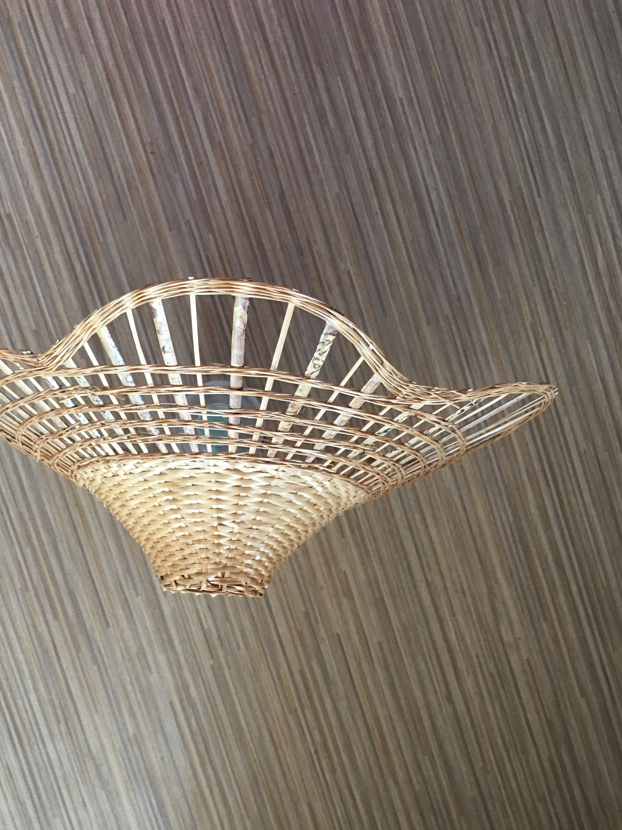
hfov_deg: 40.5
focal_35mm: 35
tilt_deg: -86.0
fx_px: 838
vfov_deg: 52.3
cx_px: 253
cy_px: 489
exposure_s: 1/15
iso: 50
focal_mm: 4.15
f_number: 2.2
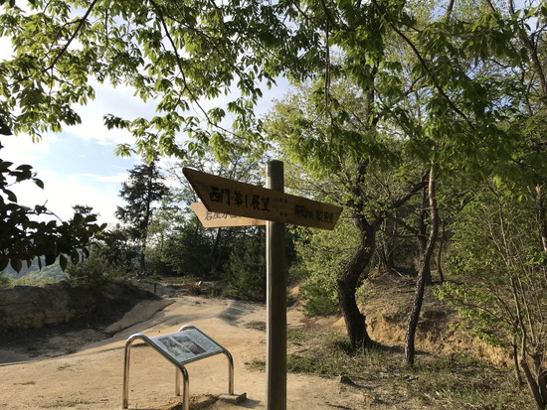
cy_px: 205
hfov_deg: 63.4
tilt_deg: +9.2
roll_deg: -2.1
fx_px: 443
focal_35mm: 28
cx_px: 274
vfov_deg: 49.8
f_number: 1.8
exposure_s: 1/1212
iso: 20
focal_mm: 3.99
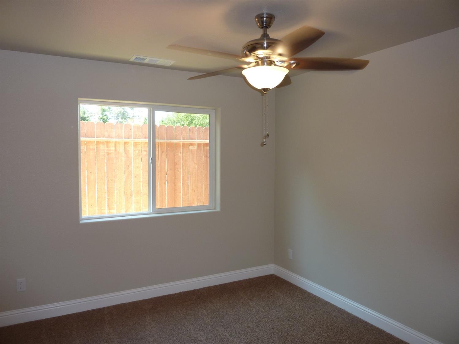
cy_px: 172
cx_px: 230
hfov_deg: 69.4
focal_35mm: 25
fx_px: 331
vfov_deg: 54.9
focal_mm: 4.1
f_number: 3.3
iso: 100
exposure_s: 1/30
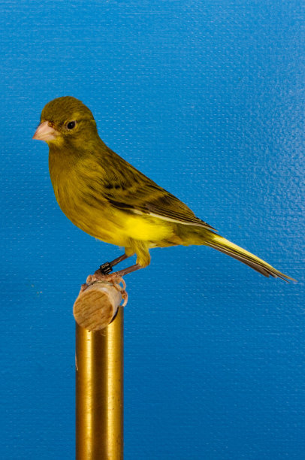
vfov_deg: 27.0
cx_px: 152
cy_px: 230
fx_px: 956
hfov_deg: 18.1
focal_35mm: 75
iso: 1250
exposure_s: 1/320
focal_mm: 50
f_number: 13
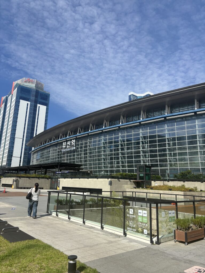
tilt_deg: +15.6
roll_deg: +0.2
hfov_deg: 53.1
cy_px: 136
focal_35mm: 26
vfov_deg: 67.3
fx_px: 205
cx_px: 102
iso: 50
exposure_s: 1/4630
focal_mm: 5.96
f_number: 1.6
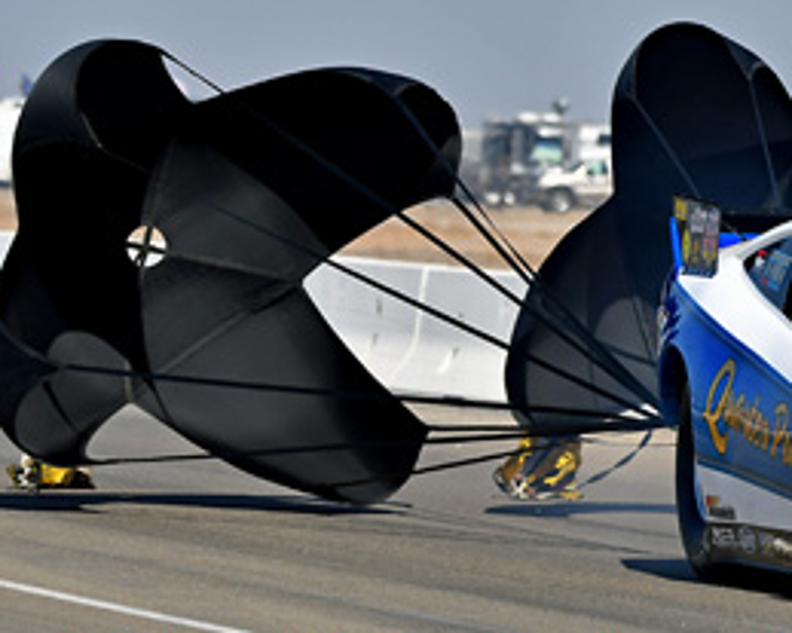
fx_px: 12747
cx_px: 749
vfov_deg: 2.8
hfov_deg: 3.6
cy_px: 232
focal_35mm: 544
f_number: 5.6
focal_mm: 200
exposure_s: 1/1250
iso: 160
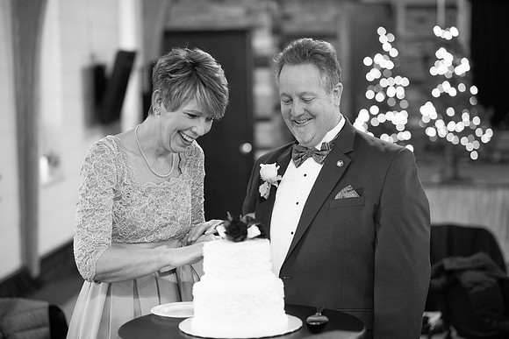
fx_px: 1202
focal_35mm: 85
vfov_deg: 16.1
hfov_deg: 23.9
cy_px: 170
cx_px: 254
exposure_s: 1/200
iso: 1000
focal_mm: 85
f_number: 2.2
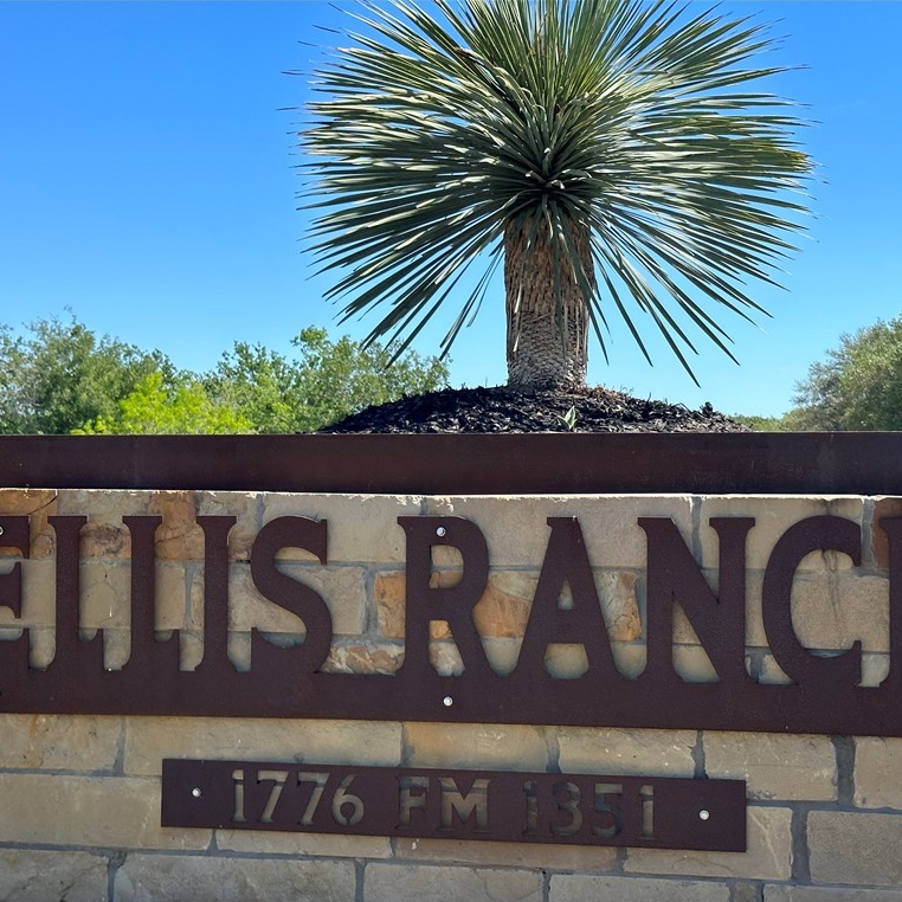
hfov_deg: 30.0
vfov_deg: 30.0
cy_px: 453
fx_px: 1680
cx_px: 500
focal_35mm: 57
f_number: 1.78
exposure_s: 1/2890
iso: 64
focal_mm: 6.86
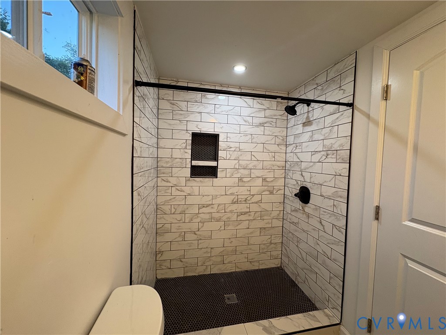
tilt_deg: -1.7
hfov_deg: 102.1
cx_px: 223
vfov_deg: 85.7
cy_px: 168
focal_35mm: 14
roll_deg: -1.1
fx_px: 180
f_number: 2.2
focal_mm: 2.22
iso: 160
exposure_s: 1/120
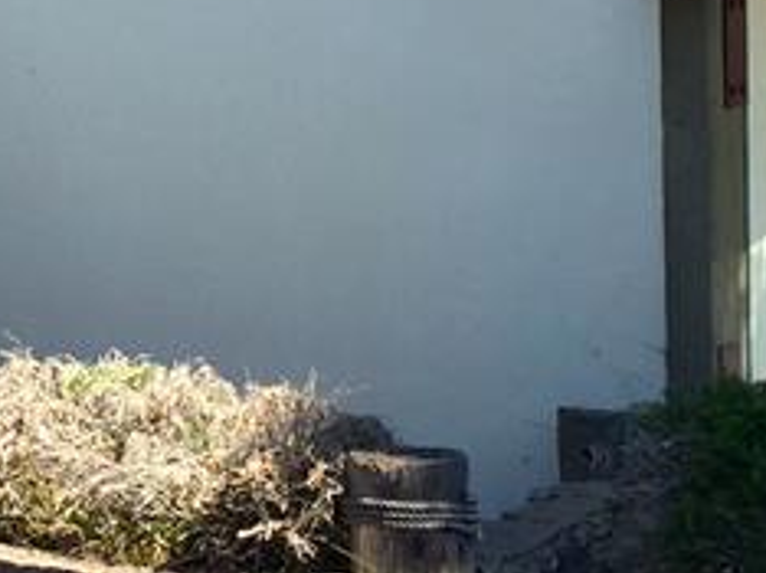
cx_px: -252
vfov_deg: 11.1
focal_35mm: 127
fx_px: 2807
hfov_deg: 14.8
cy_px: -314
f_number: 2.2
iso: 32
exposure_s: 1/694
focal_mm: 4.15
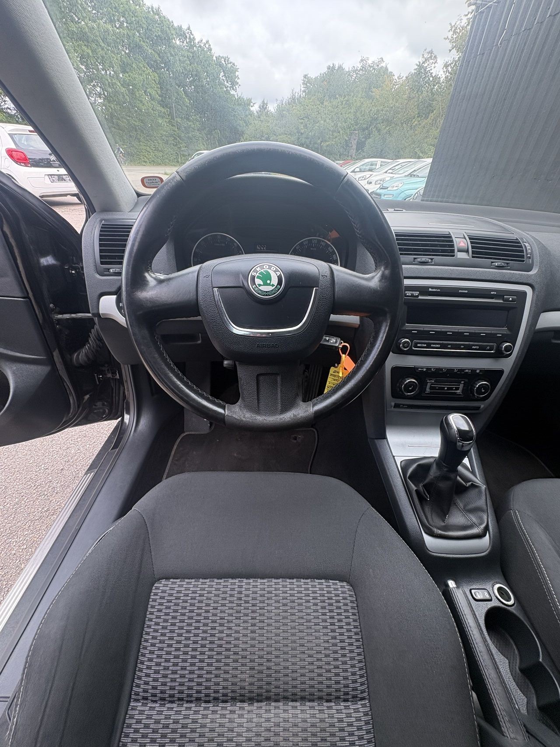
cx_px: 280
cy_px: 374
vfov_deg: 102.1
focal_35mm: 14
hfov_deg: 85.7
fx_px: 302
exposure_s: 1/129
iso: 100
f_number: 2.2
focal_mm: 2.22
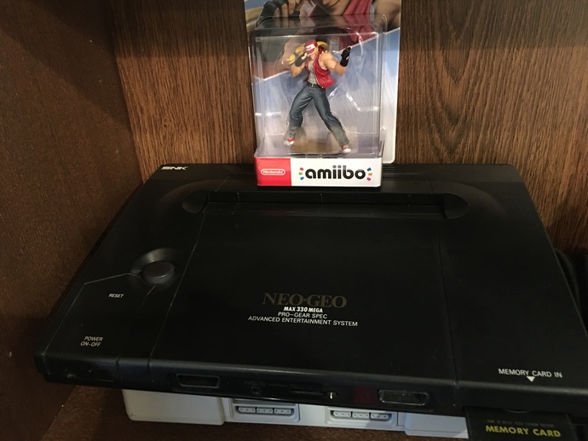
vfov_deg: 48.3
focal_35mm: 29
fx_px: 493
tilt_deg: -28.3
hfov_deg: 61.6
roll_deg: +2.6
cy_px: 220
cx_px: 294
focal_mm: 4.15
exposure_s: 1/4
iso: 100
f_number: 2.2
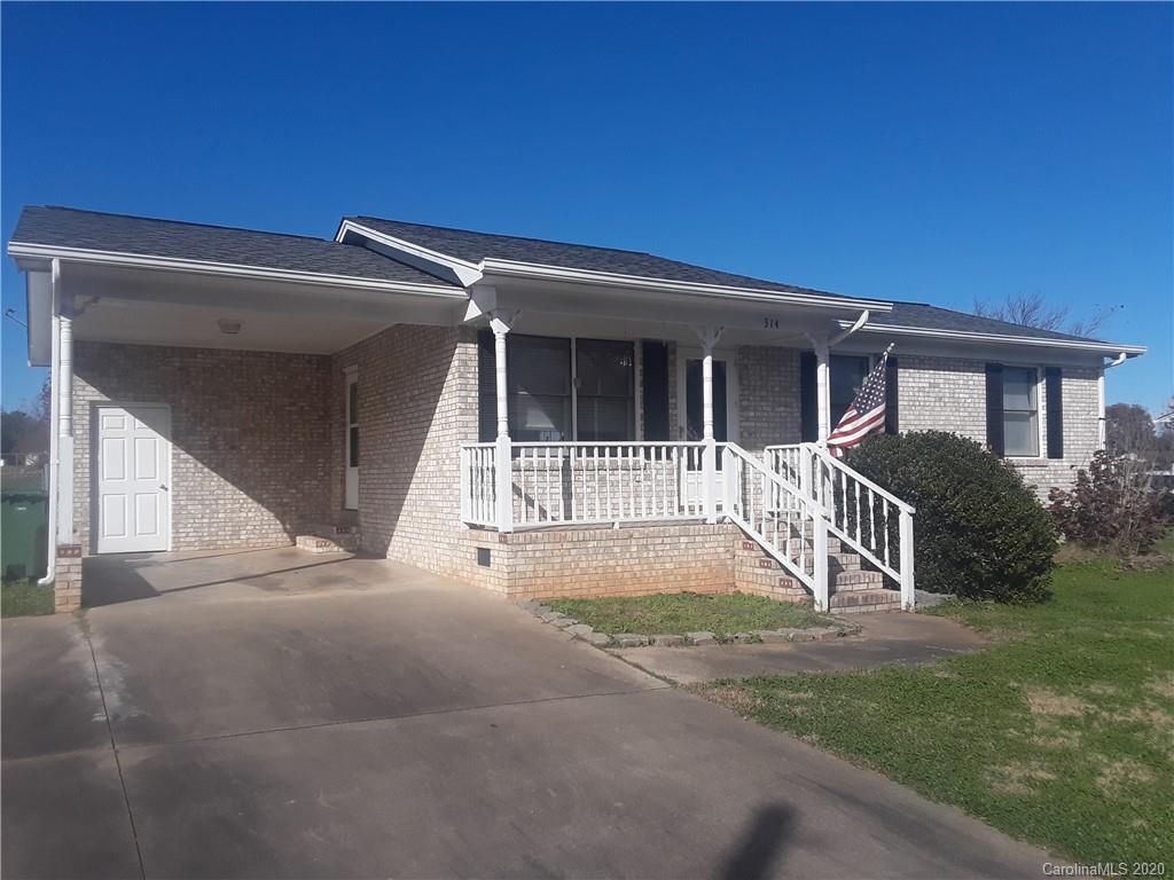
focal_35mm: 28
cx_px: 587
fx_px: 950
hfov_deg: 63.4
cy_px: 440
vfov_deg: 49.7
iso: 40
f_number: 1.9
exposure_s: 1/2646
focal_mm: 2.9
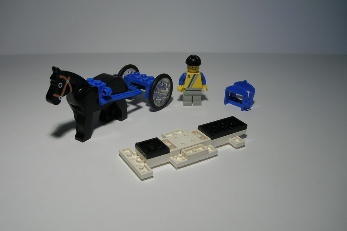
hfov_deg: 53.1
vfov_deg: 36.9
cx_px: 171
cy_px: 108
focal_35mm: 36
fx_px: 347
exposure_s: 1/23.2
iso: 50
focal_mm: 5.7
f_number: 4.9
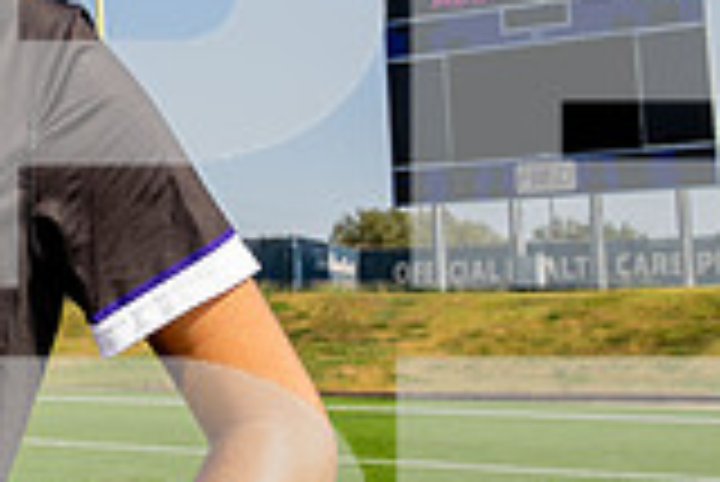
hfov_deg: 21.2
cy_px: 52
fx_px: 1742
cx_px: -216
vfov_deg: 15.6
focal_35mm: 87
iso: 50
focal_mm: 24
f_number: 7.1
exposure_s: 1/125
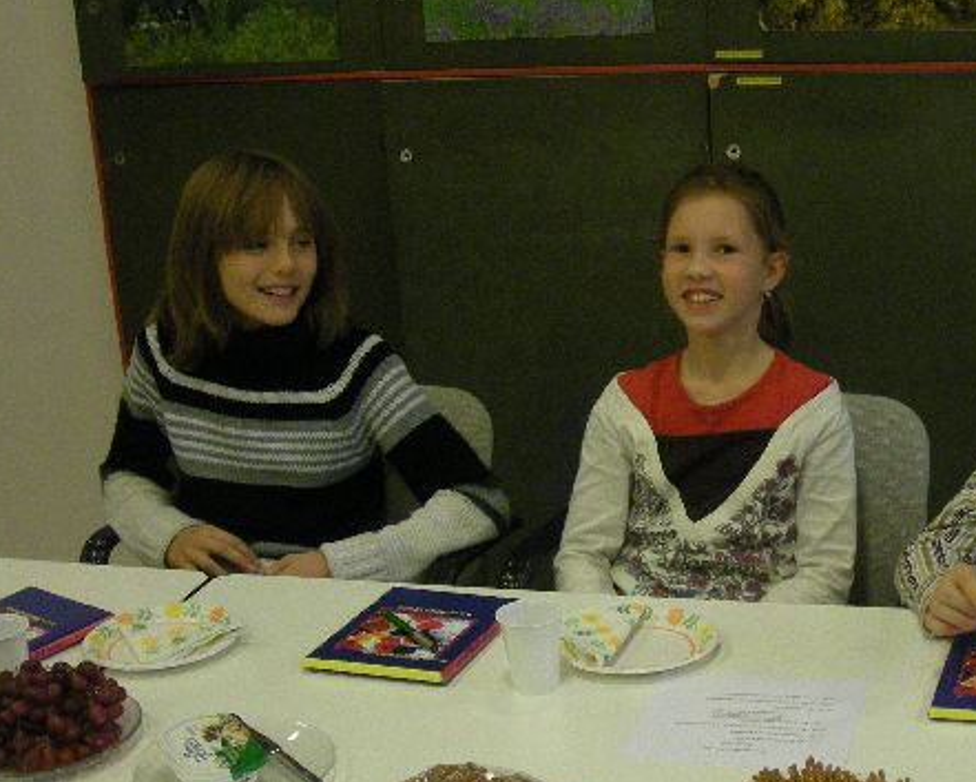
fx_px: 1791
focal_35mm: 62
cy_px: 439
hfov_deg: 29.7
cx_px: 795
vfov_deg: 24.6
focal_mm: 5.7
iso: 356
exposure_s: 1/66.5
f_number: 2.8
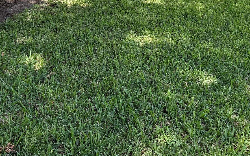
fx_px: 313
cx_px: 90
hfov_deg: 43.1
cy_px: 1
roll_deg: -1.4
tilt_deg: -14.7
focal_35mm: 46
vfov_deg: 26.5
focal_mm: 6.76
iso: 80
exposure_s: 1/582
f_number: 1.78
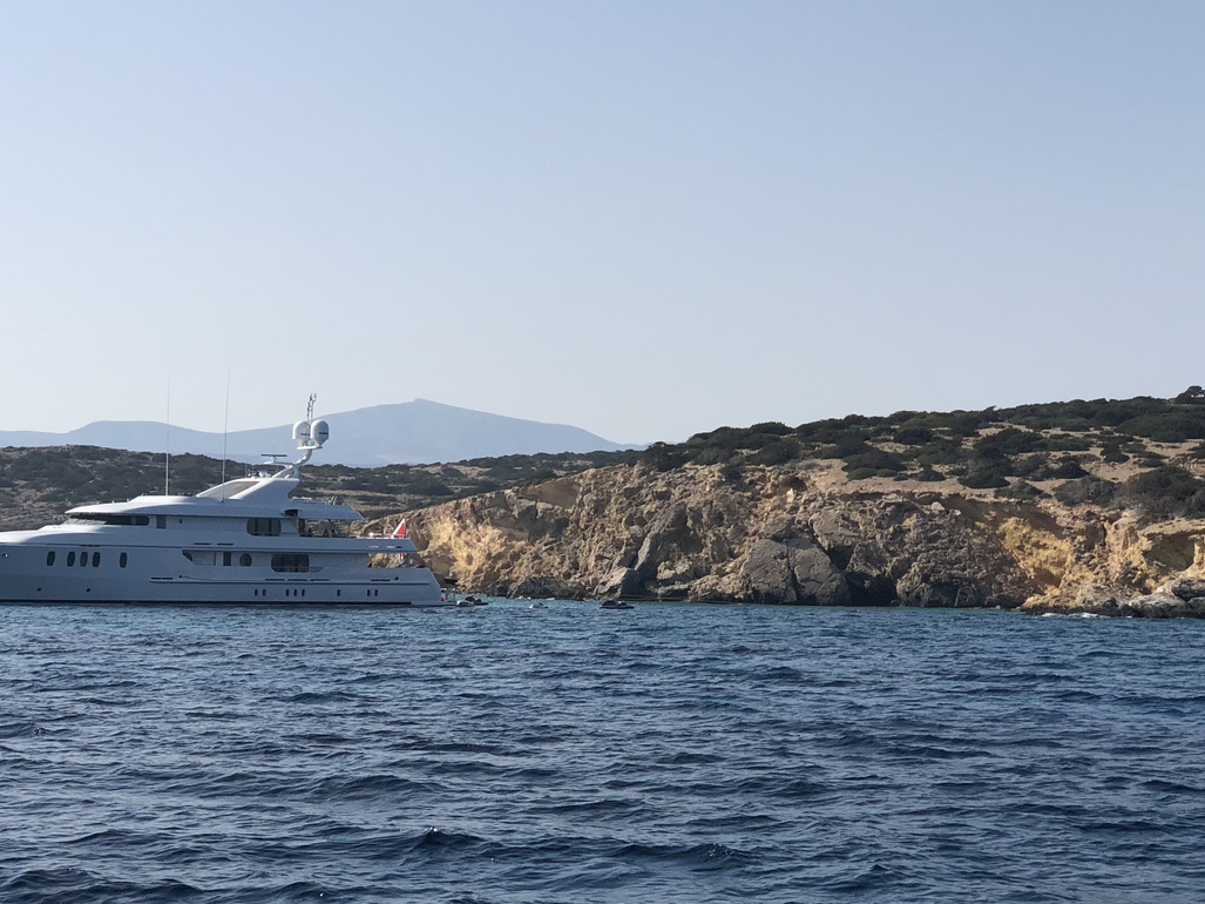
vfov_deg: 18.2
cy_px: 483
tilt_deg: +4.5
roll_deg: -0.7
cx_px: 489
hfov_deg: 24.1
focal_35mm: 81
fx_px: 2819
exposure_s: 1/2088
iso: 16
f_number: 2.4
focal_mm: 6
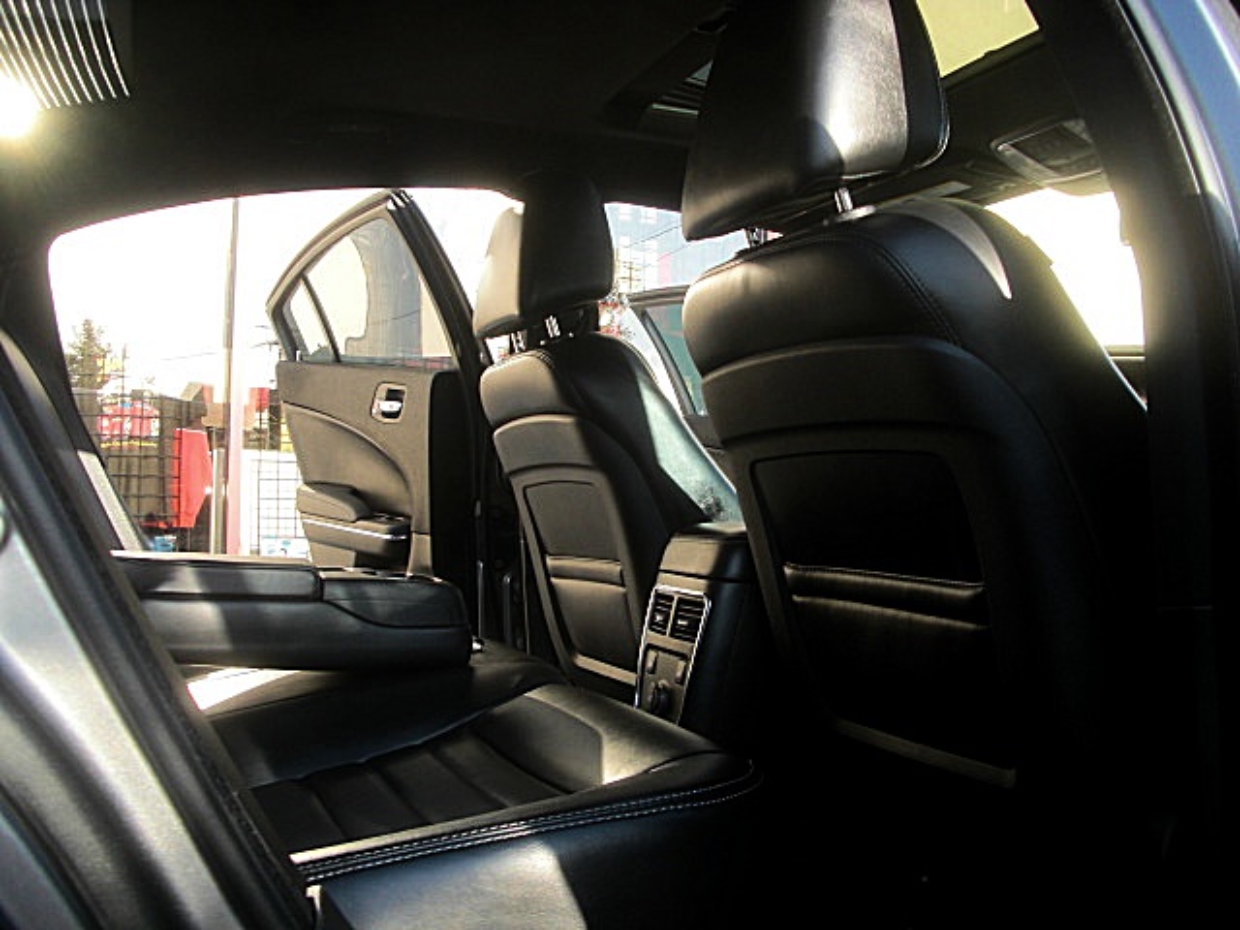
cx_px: 620
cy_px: 465
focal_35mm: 36
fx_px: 1290
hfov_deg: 51.4
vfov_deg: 39.7
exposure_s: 1/100
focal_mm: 6.3
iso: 50
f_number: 2.8
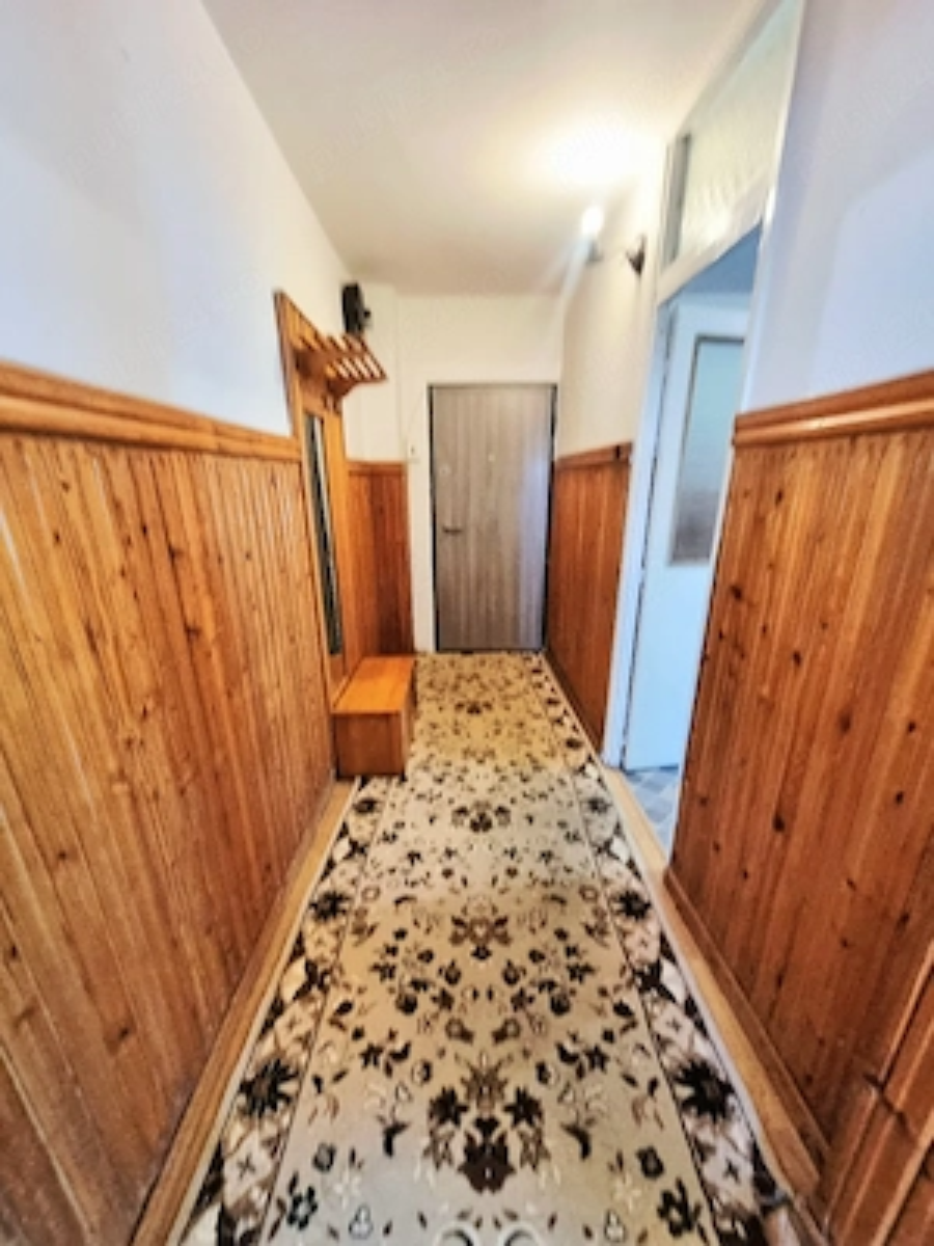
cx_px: 467
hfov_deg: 89.9
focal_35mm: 13
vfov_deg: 106.2
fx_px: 468
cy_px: 623
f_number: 2.2
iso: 500
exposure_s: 1/33
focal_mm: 2.2
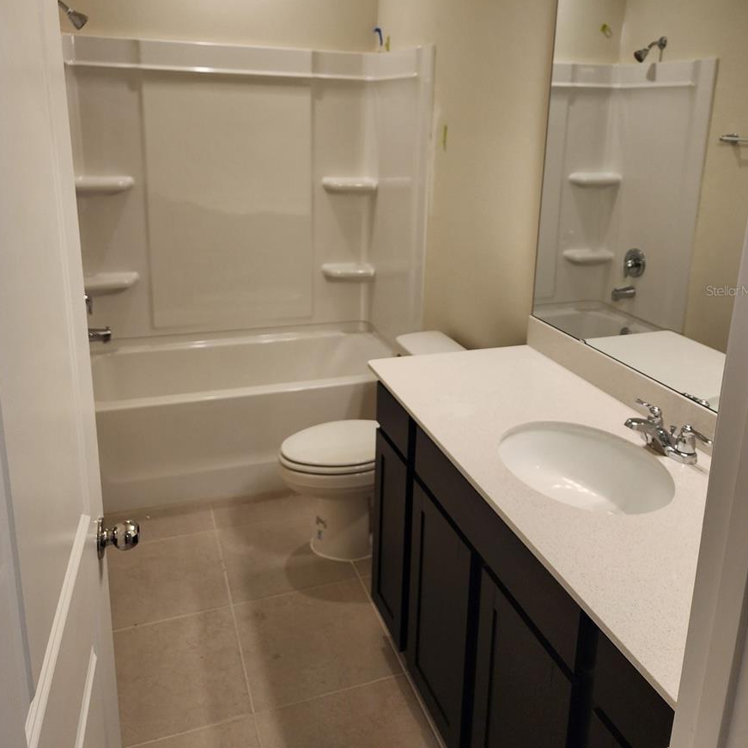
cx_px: 380
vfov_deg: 56.7
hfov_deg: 57.3
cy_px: 290
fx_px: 685
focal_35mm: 28
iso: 80
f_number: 1.8
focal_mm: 6.4
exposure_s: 1/120
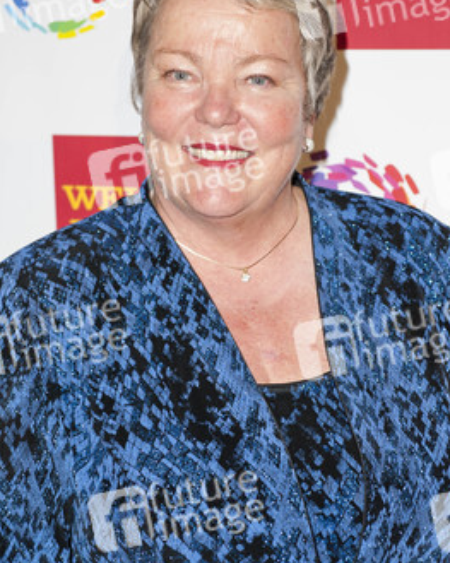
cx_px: 227
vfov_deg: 23.8
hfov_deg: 19.2
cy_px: 255
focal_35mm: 80
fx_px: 1332
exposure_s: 1/400
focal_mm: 70
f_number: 4
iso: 500
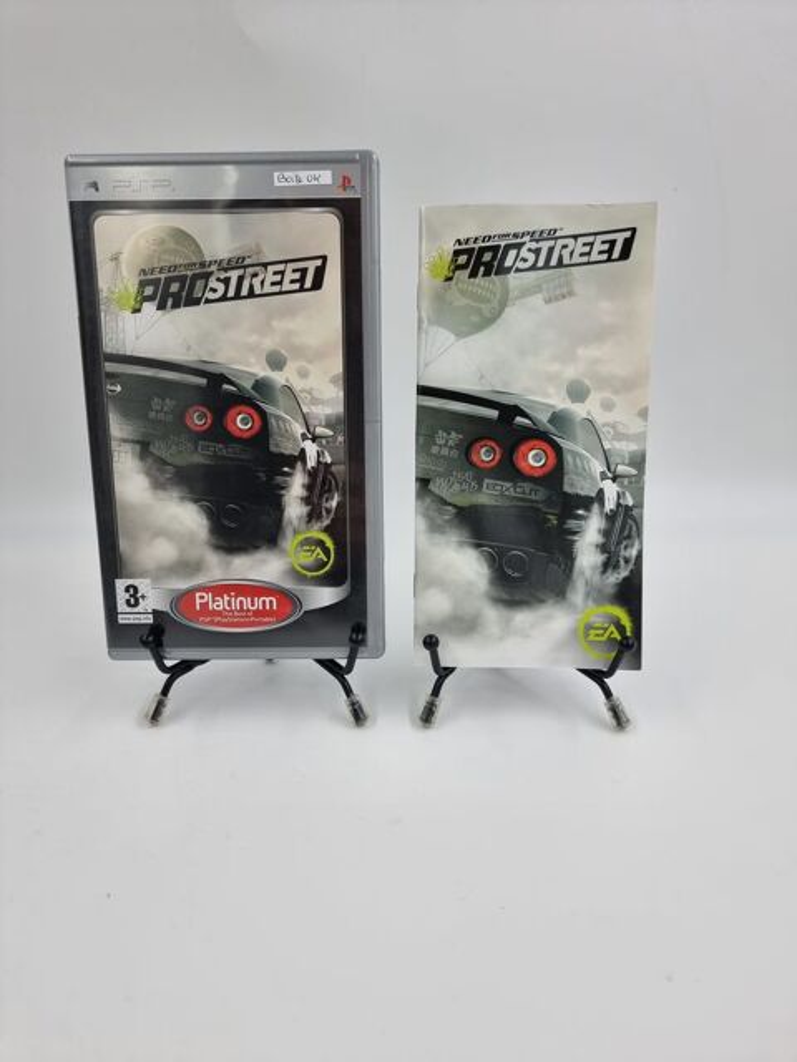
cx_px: 398
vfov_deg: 71.6
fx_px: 737
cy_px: 531
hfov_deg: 56.8
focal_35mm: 24
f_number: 1.8
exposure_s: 1/121
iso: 50
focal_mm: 6.7
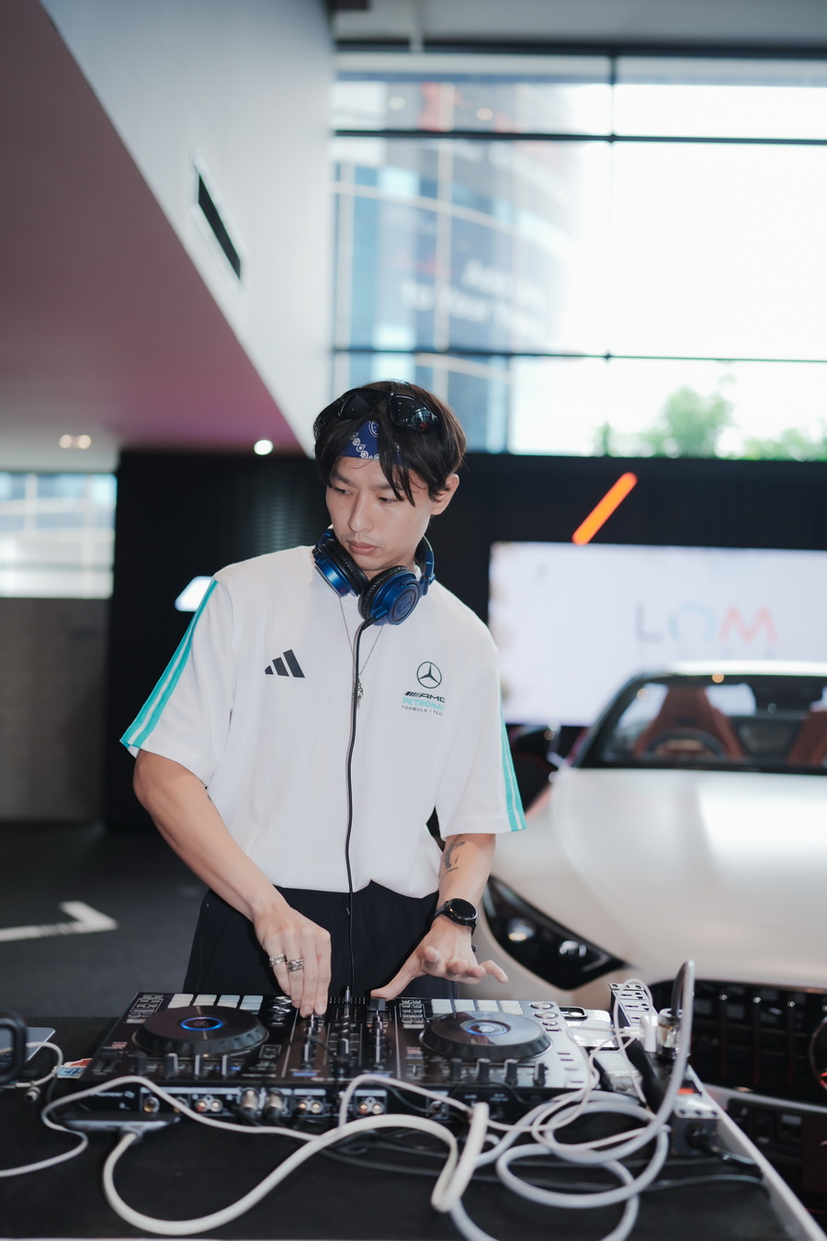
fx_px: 1206
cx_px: 414
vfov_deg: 54.4
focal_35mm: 35
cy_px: 620
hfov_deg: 37.9
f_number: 1.4
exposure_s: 1/250
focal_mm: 35
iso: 100
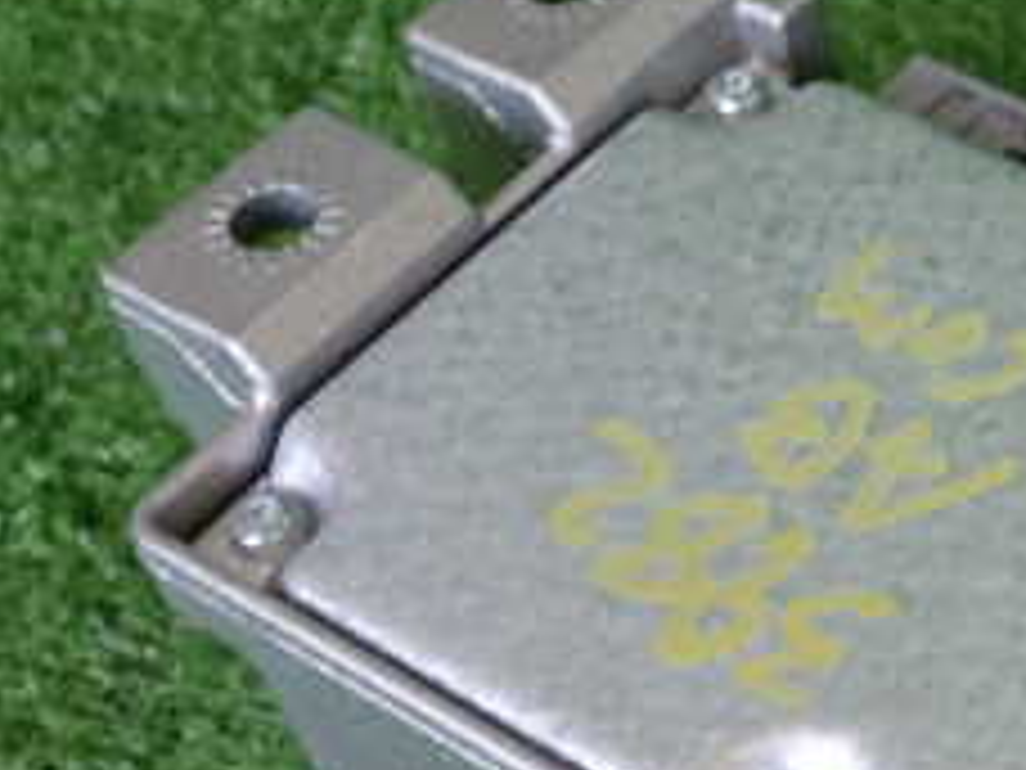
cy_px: 729
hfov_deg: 18.9
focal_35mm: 100
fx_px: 2964
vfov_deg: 14.6
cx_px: 1130
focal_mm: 6.83
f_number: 2.7
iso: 200
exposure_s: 1/60
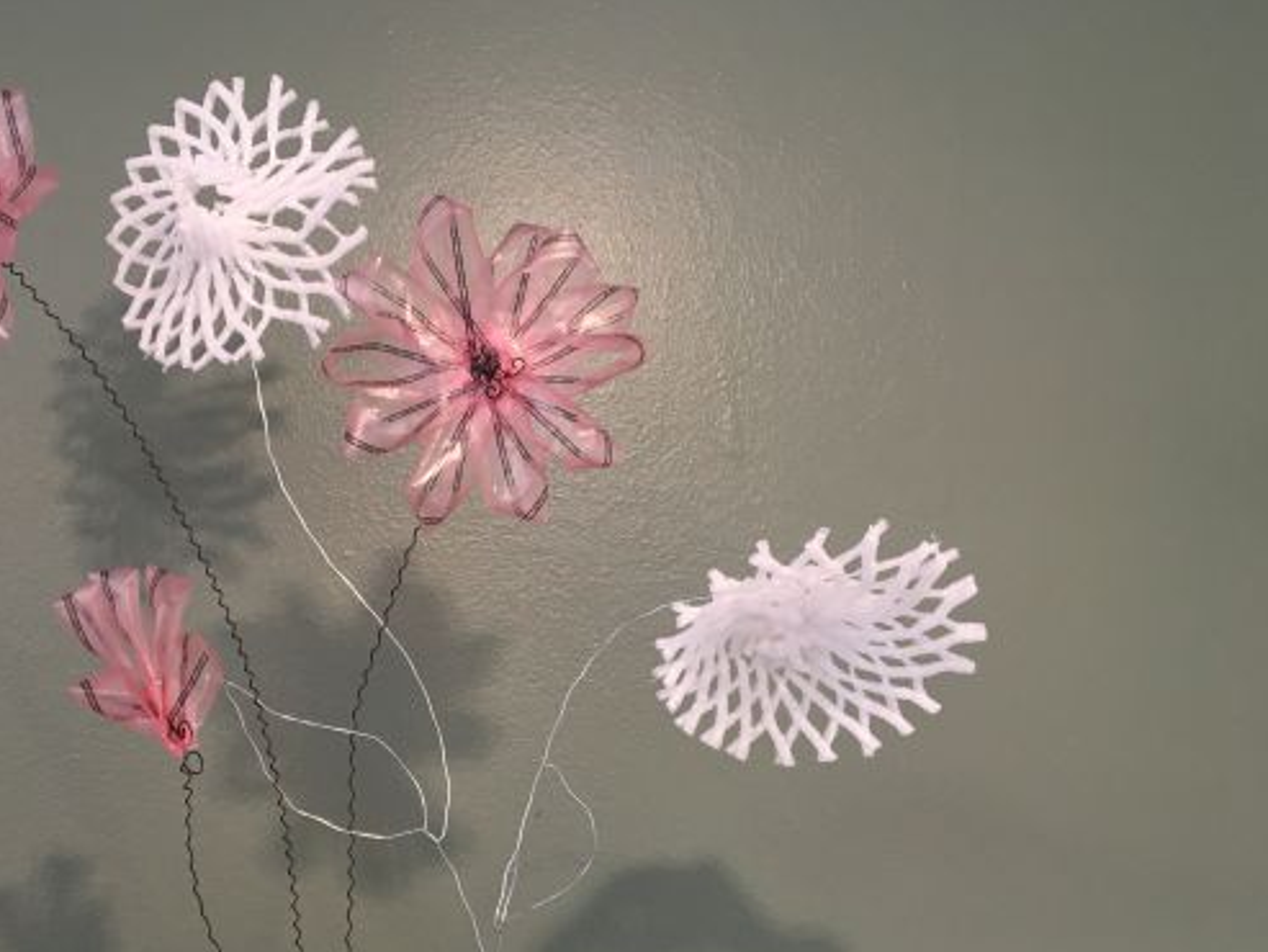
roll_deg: -1.7
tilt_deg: +7.9
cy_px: 605
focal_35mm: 40
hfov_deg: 46.0
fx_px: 1466
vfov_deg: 35.7
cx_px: 419
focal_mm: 4.15
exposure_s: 1/33
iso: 80
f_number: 2.2
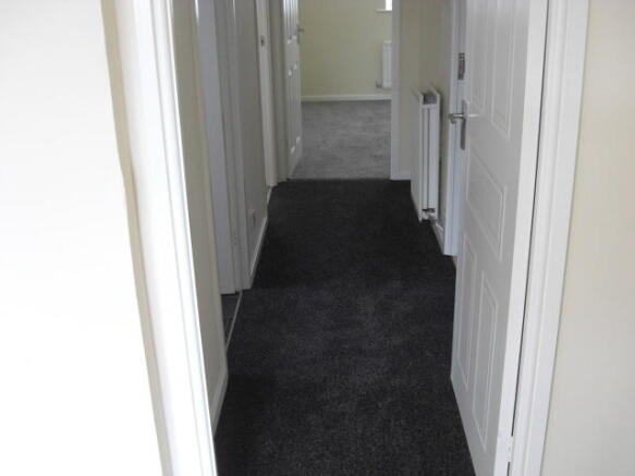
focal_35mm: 38
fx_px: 697
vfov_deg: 37.7
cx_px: 318
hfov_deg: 49.0
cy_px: 238
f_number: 2.8
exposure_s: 1/100
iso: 400
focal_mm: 7.9
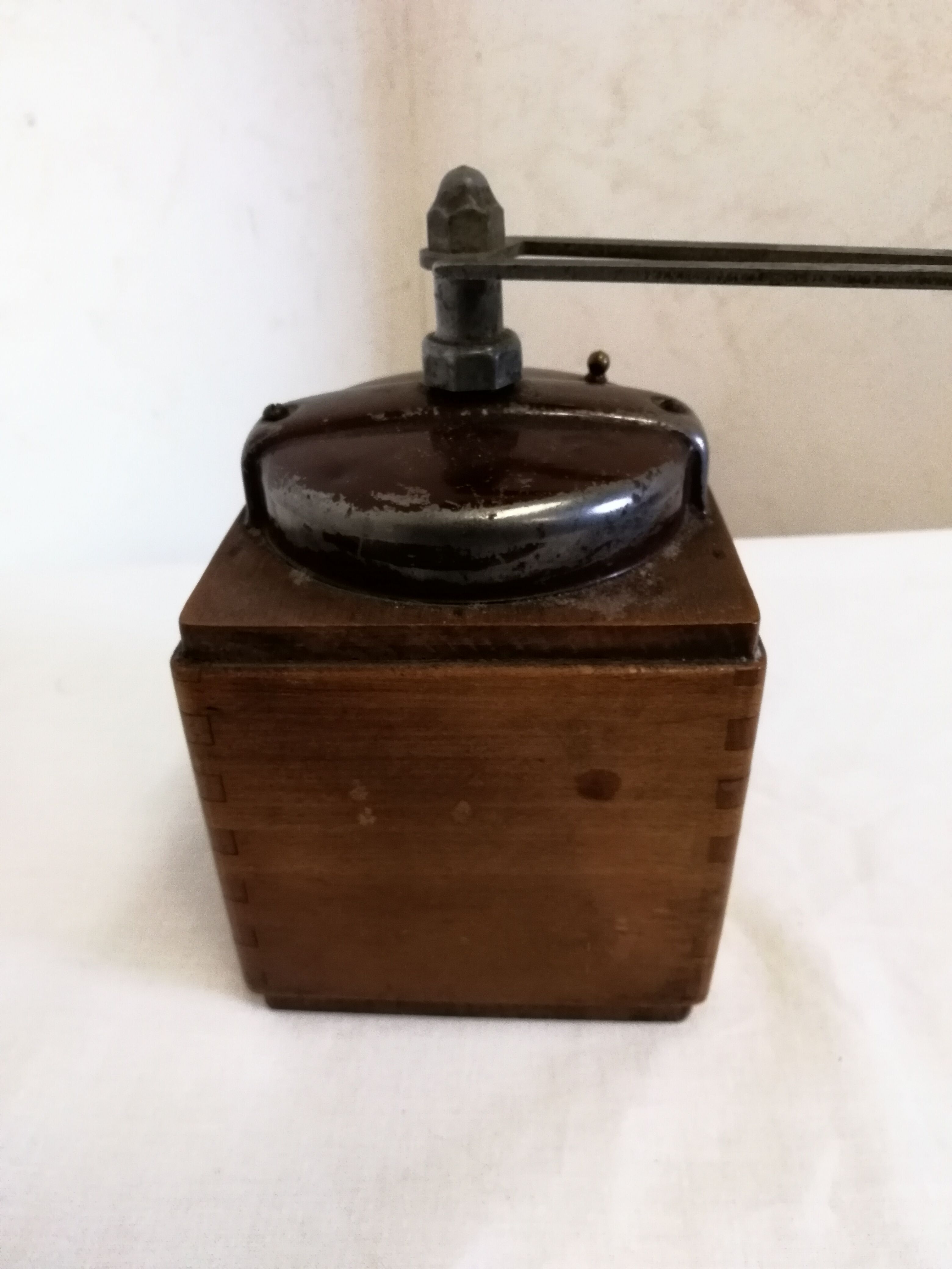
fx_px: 880
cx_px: 476
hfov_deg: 56.8
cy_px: 634
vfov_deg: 71.6
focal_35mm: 24
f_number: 2.2
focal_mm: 2.38
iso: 100
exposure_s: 1/50
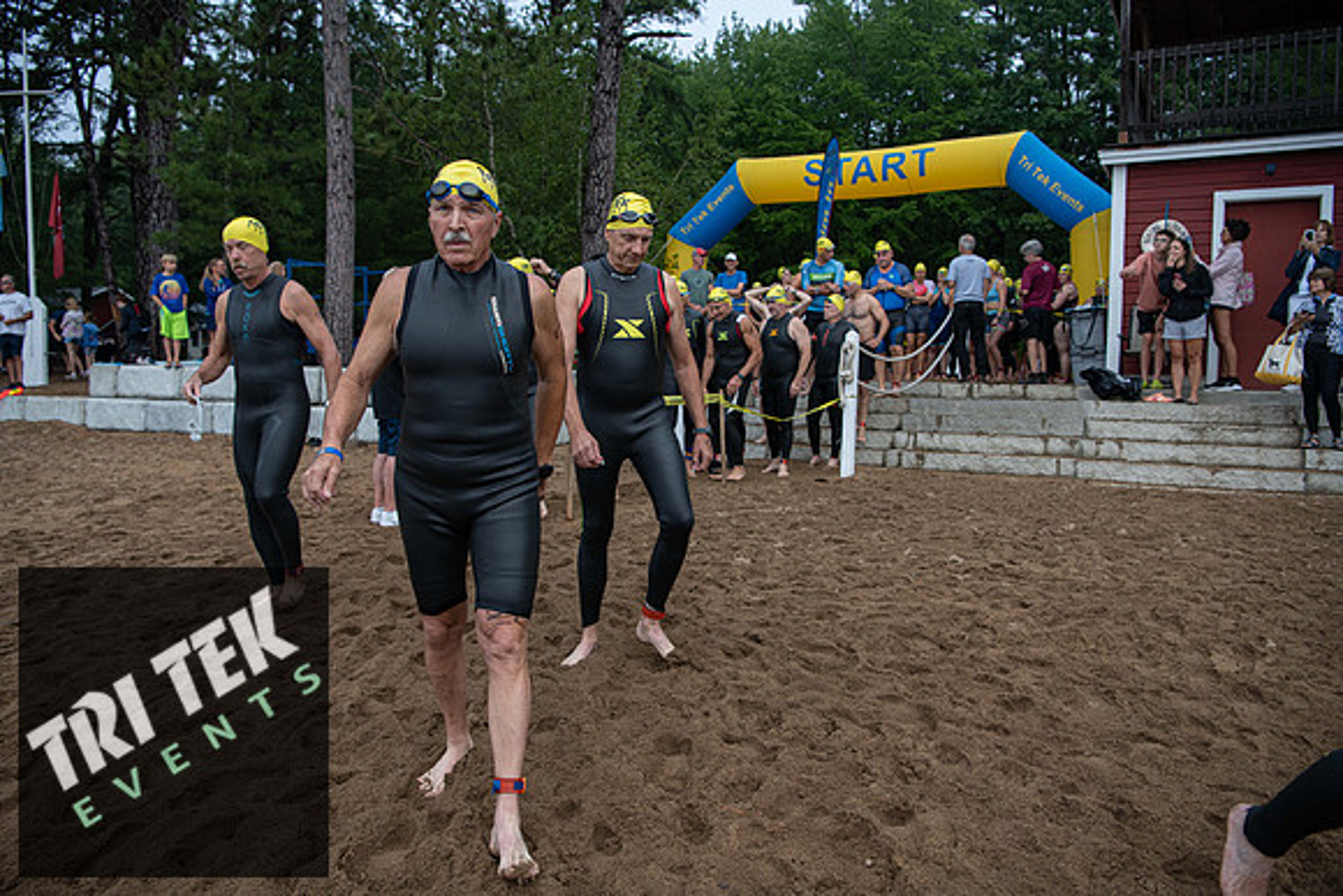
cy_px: 448
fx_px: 1045
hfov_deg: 65.5
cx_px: 672
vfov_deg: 46.4
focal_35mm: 28
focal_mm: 28
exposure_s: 1/640
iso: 320
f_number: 4
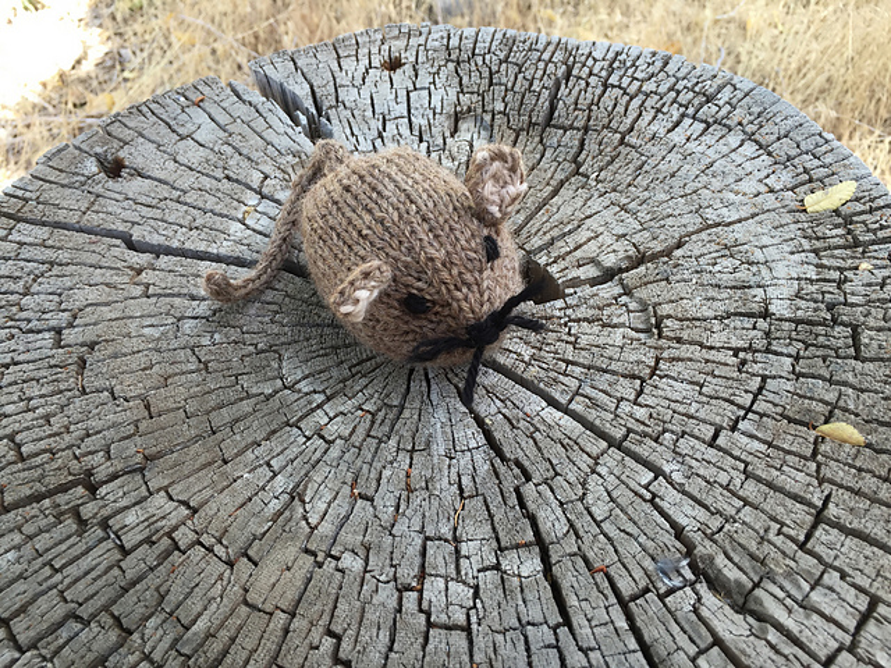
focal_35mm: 29
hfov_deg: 61.7
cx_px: 446
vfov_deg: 48.2
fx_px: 746
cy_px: 334
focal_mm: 4.15
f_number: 2.2
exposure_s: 1/133
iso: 32
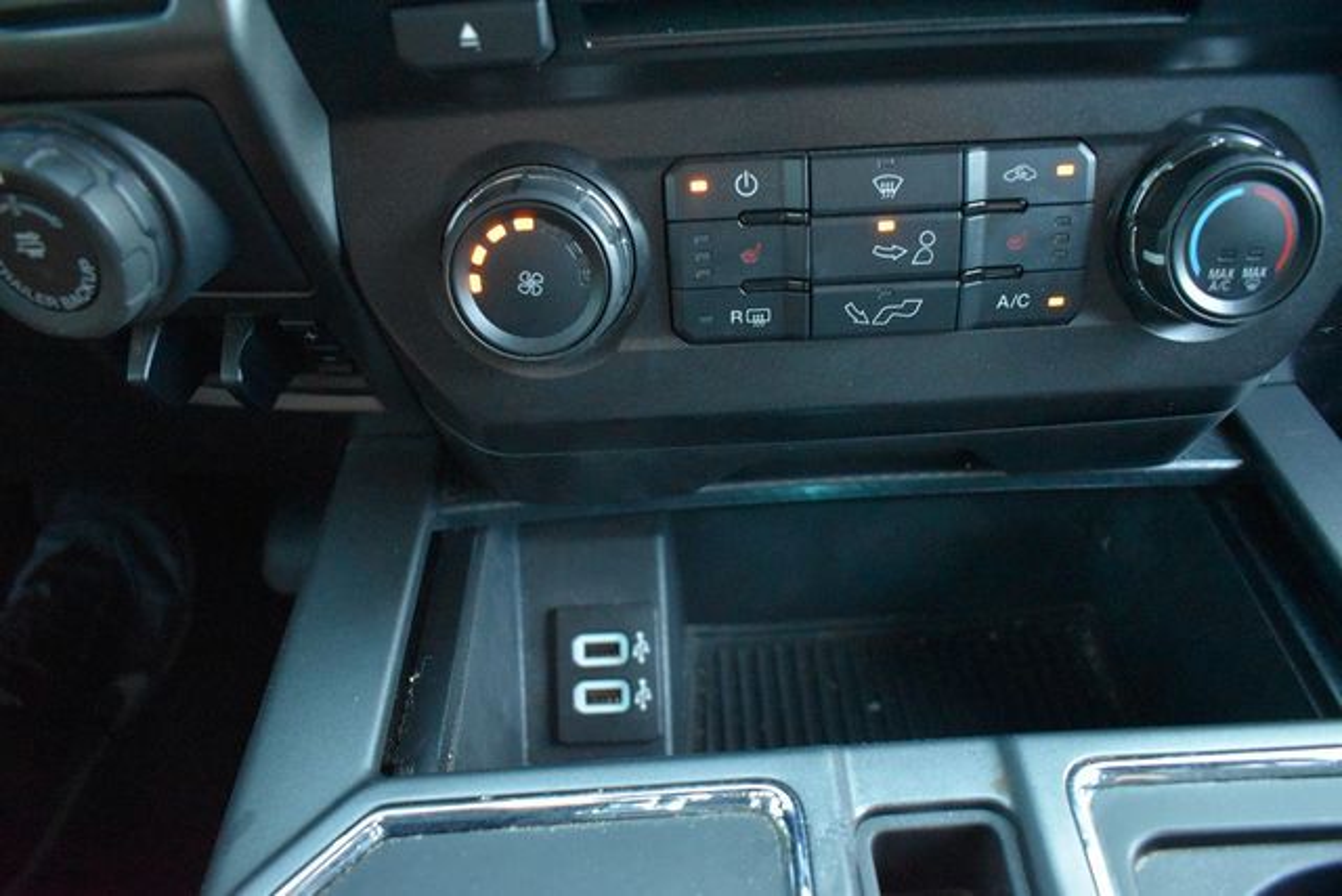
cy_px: 448
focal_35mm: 27
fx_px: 1007
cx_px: 671
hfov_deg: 67.4
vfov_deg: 48.0
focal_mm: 18
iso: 6400
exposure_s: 1/125
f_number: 3.5
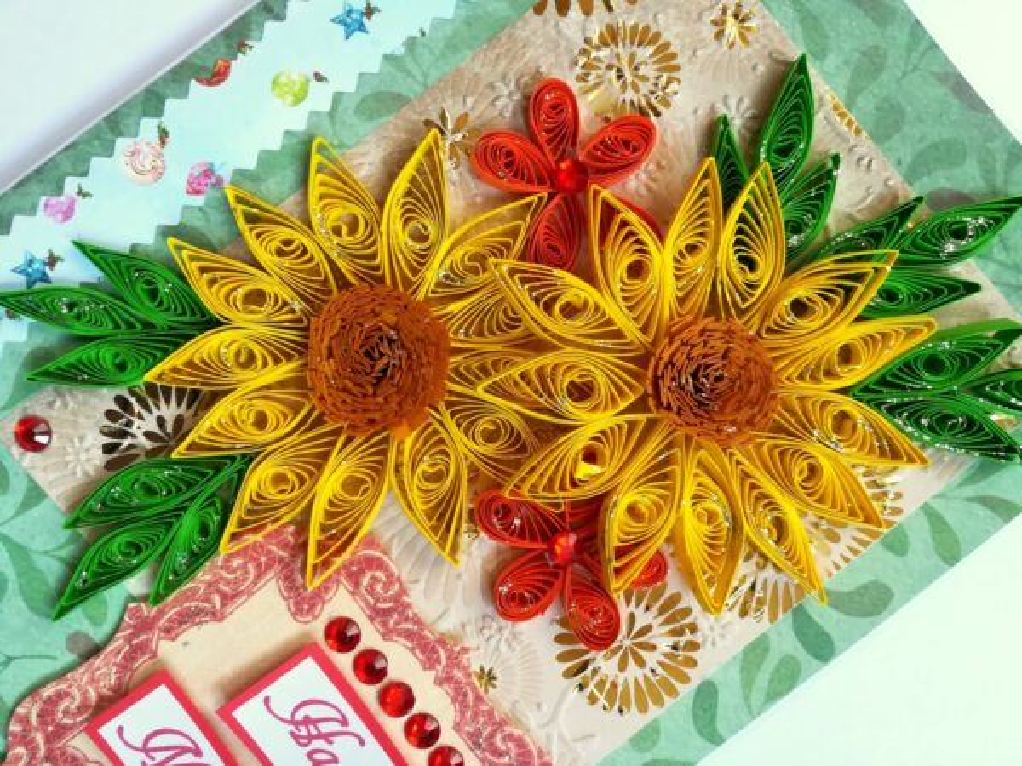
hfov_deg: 67.3
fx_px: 768
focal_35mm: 26
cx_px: 511
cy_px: 383
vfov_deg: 53.1
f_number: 2.2
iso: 160
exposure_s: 1/33.3
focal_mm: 3.83
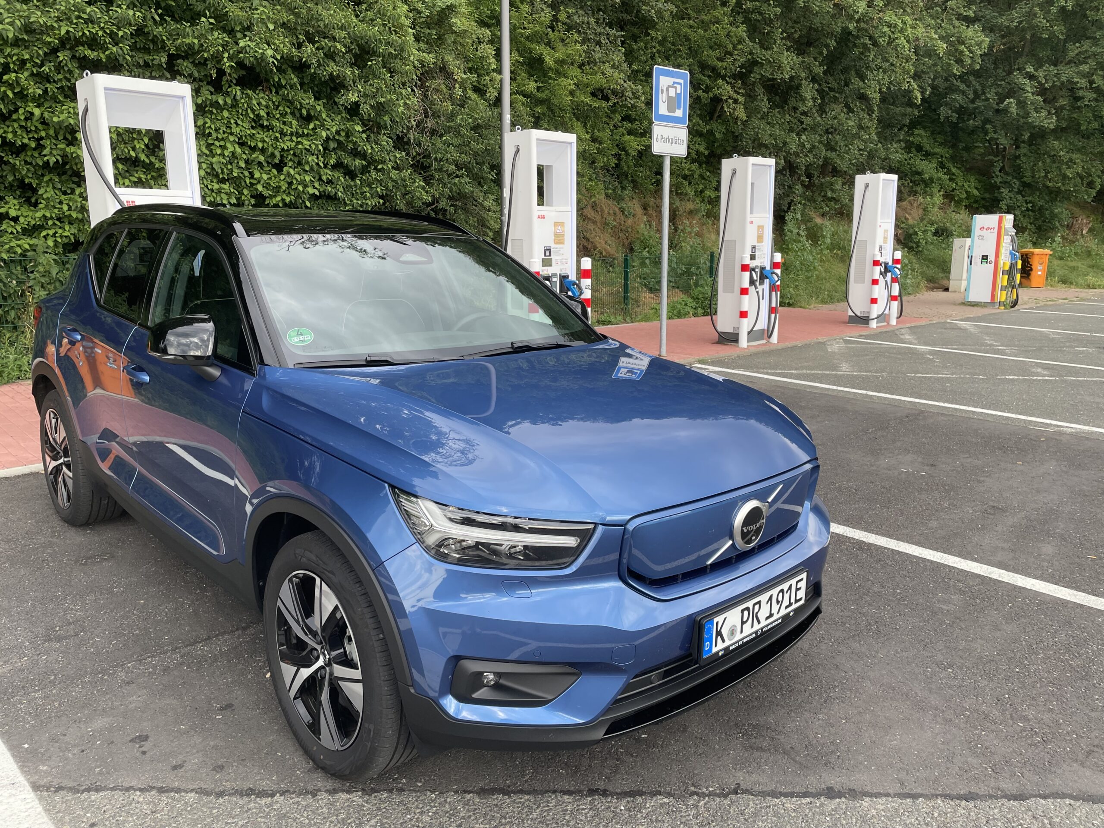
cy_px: 414
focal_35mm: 26
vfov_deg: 53.1
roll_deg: +0.4
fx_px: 829
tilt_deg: -11.8
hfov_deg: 67.3
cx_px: 552
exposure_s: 1/425
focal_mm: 4.2
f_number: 1.6
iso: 32
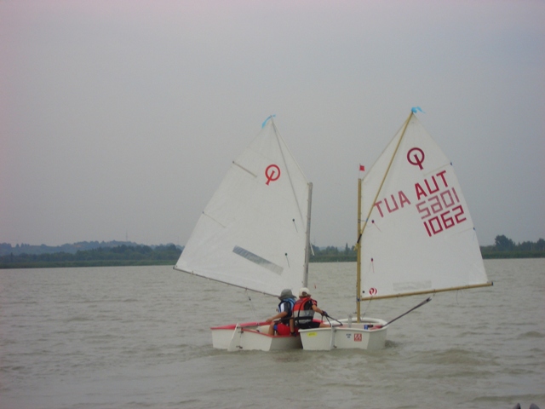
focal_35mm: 105
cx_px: 272
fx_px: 1653
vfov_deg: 14.1
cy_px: 204
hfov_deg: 18.7
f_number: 7.7
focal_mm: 17.4
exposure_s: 1/80
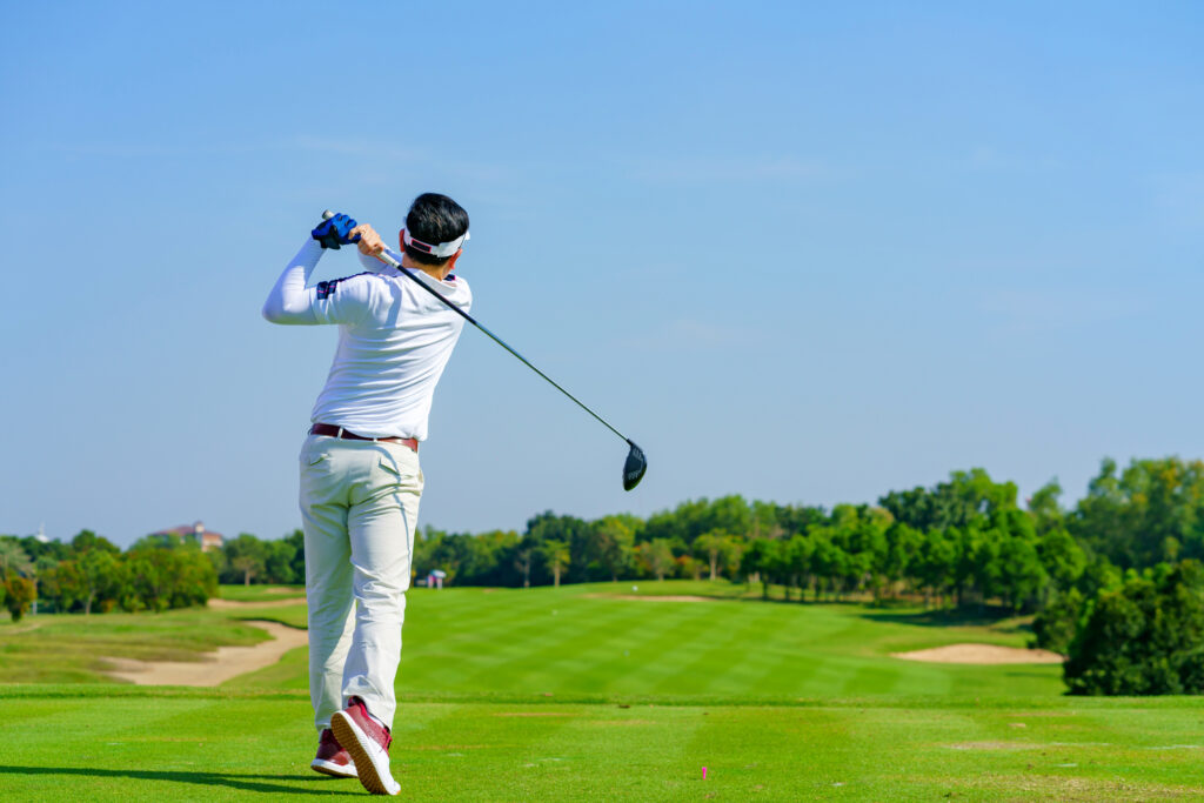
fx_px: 2843
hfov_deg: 23.9
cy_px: 402
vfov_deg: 16.1
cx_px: 602
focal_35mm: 85
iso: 125
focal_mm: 85
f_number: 5.6
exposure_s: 1/1250
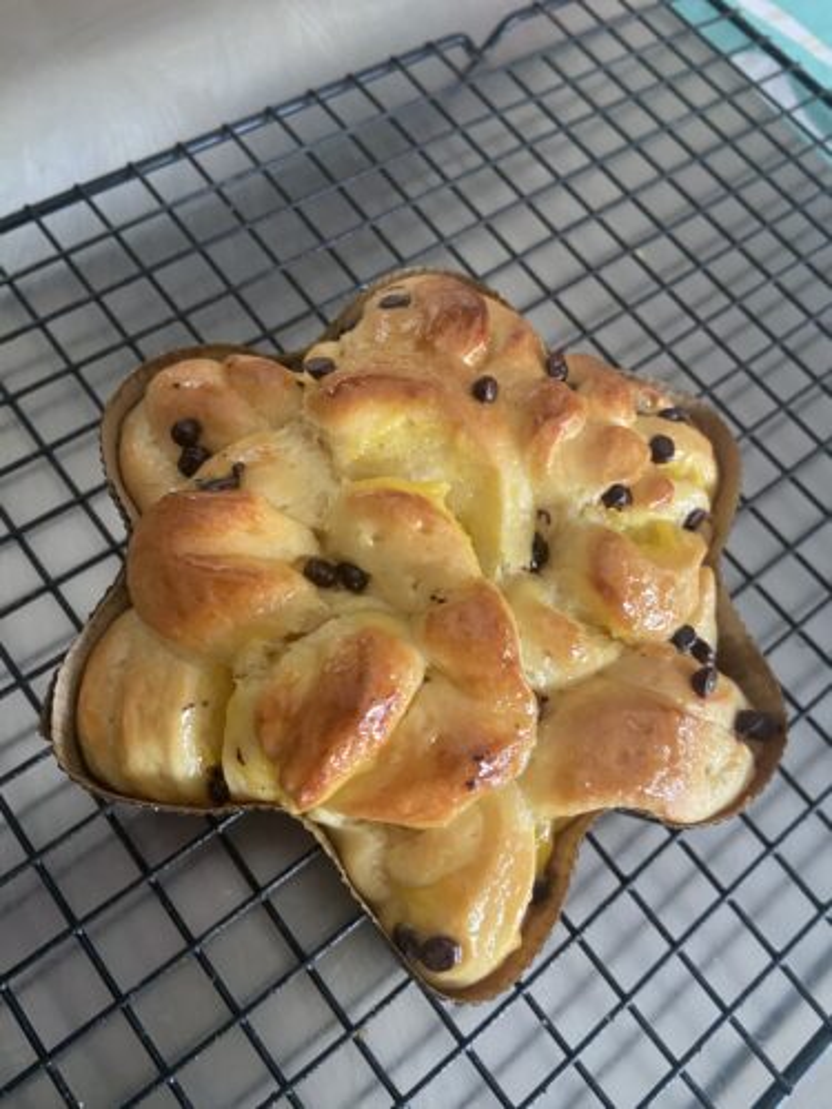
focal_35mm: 26
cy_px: 554
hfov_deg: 53.1
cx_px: 416
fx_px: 833
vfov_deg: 67.3
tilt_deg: -65.4
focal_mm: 4.25
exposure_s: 1/60
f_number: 1.8
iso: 320
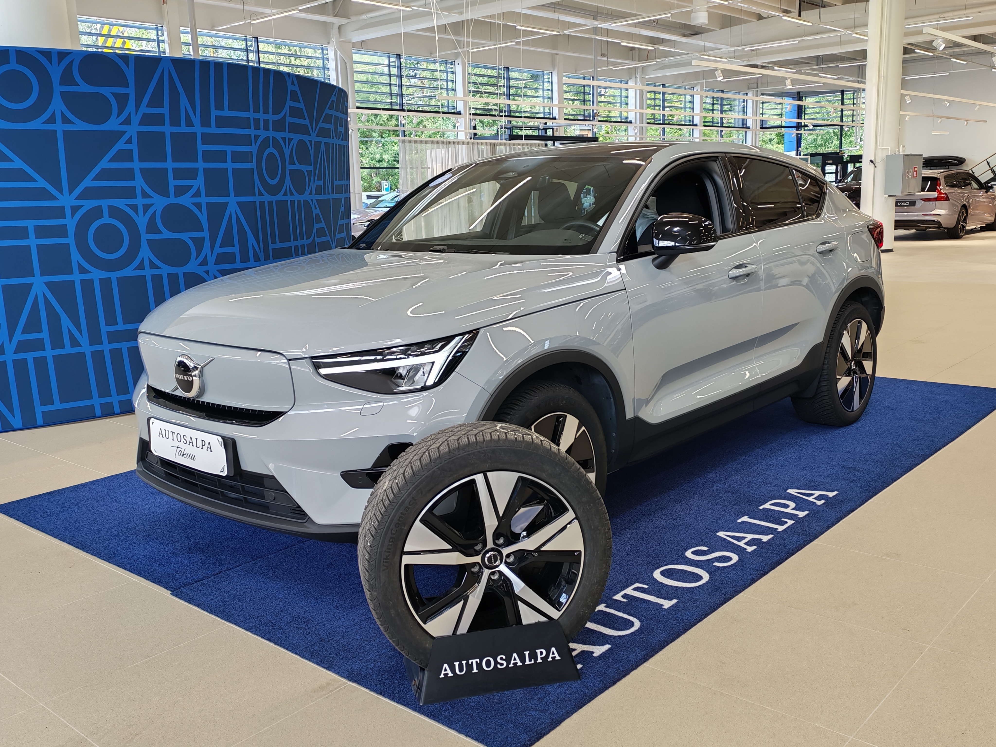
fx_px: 978
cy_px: 374
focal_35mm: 34
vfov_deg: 41.8
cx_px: 498
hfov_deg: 54.0
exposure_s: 1/100
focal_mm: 6.12
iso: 200
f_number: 1.9
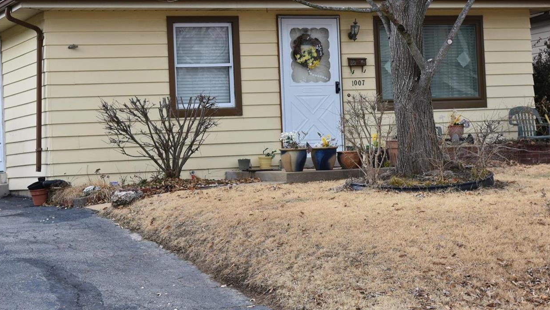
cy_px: 79
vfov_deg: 12.4
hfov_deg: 22.0
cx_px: 306
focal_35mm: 97
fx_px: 1415
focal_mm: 48
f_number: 8
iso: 400
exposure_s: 1/500
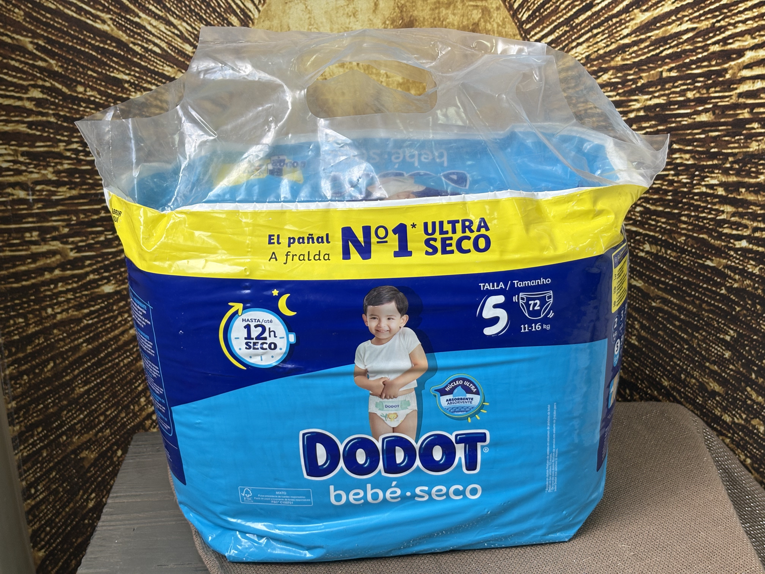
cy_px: 287
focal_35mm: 52
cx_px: 382
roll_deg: +5.6
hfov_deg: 36.8
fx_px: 1149
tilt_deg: -20.4
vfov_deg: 28.0
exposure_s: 1/100
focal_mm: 5.96
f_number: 1.6
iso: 40
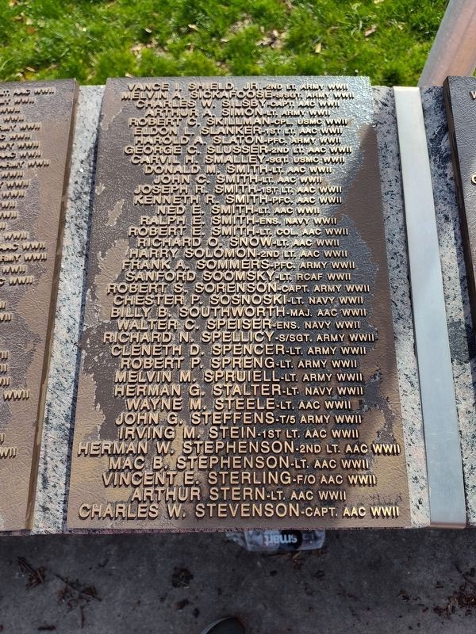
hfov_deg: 58.9
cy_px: 317
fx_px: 422
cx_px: 238
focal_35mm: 23
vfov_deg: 73.9
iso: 100
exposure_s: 1/649
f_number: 1.8
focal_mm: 5.56
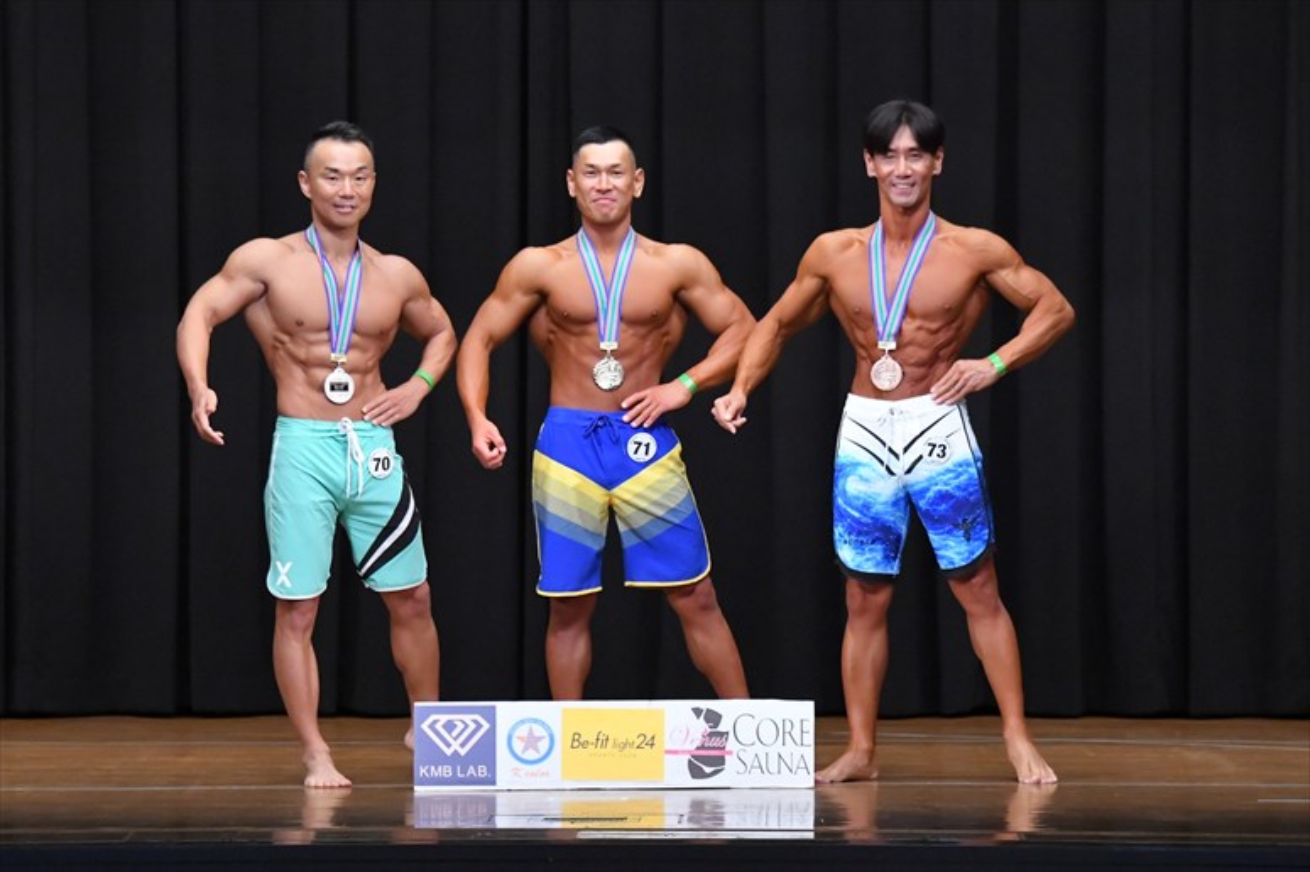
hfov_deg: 10.2
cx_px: 655
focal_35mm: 202
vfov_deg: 6.8
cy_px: 436
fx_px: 7347
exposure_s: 1/400
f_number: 5.6
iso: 8000
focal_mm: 135
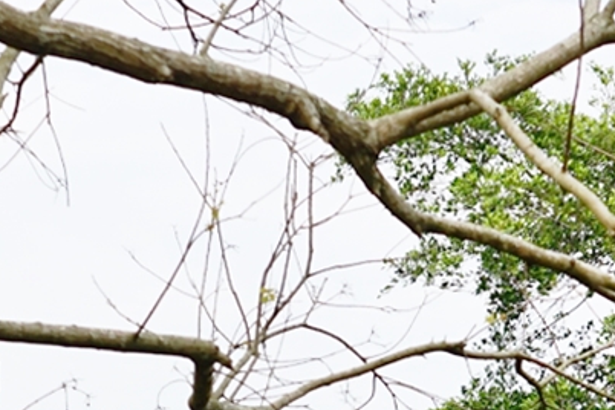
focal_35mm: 145
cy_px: 781
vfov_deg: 9.0
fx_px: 2477
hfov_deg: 14.1
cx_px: 200
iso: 100
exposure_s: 1/320
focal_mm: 28
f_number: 4.5
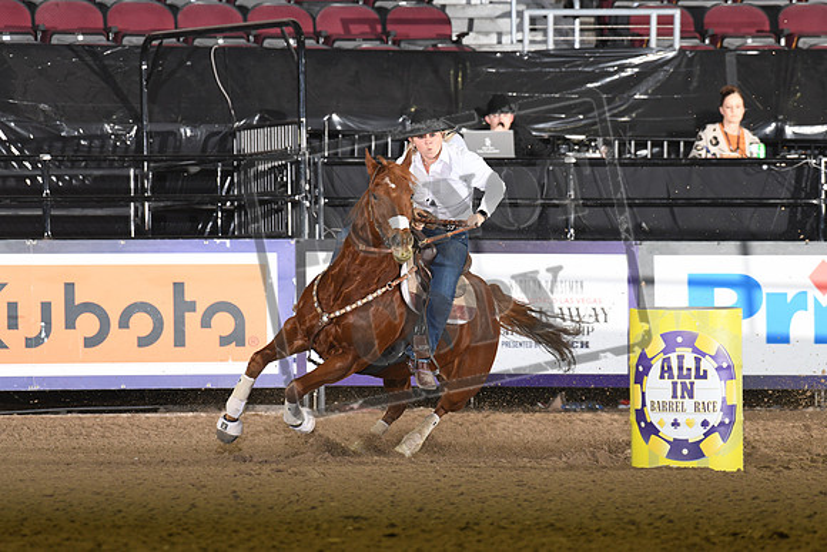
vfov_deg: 3.8
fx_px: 8272
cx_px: 414
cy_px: 276
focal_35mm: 360
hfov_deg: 5.7
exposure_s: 1/250
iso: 1250
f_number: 6.3
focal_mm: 360
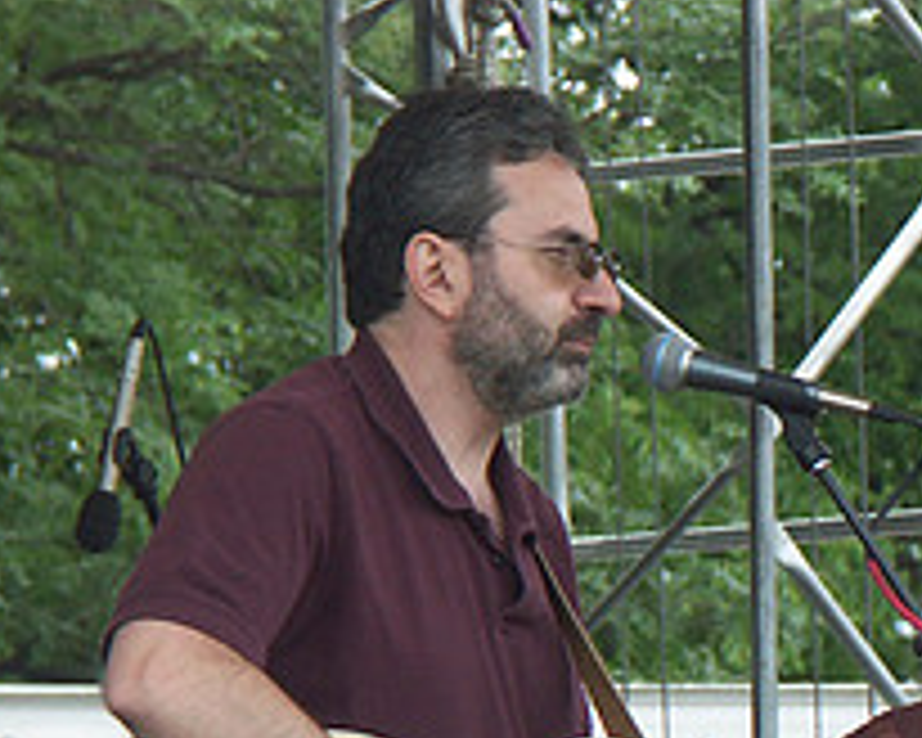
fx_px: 15063
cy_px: 974
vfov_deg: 2.8
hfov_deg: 3.5
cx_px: 1129
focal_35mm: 552
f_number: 5
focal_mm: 50.69
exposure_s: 1/320
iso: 100
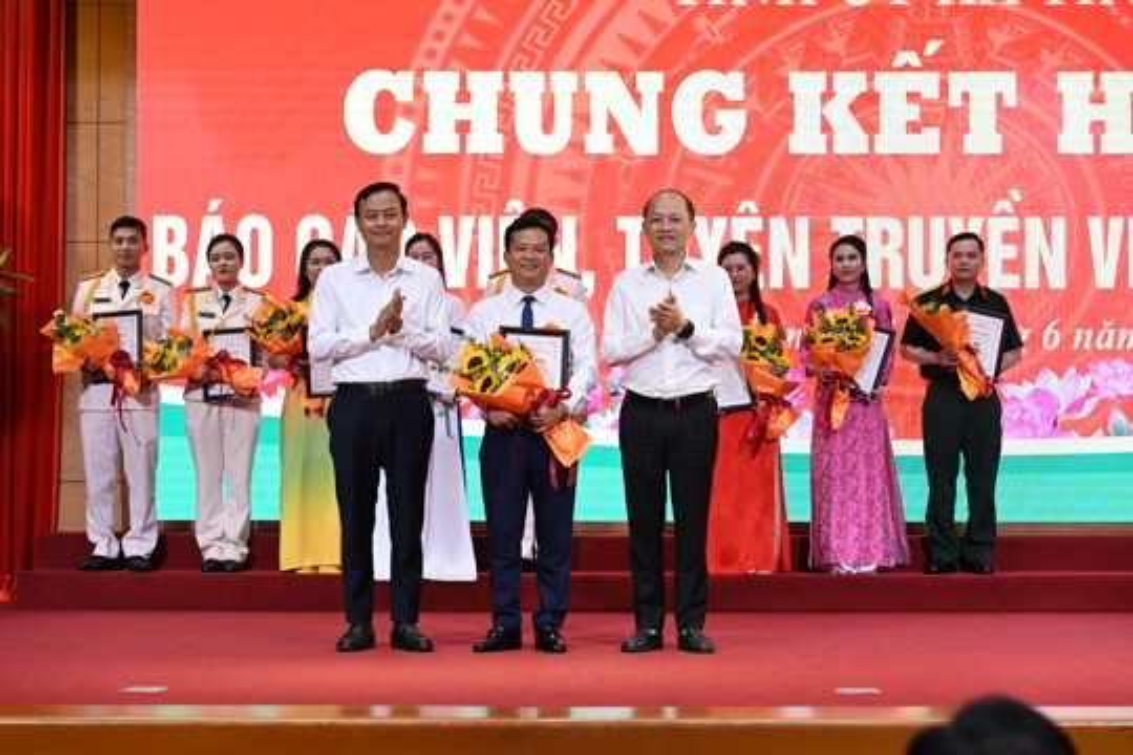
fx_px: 2297
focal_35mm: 73
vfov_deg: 18.7
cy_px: 378
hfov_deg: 27.7
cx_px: 566
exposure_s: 1/100
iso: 1000
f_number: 4.5
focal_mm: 73
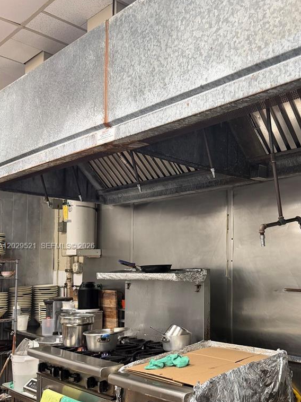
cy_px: 247
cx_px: 235
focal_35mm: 38
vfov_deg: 48.6
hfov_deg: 36.6
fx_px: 441
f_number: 1.78
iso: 200
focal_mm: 6.76
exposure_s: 1/60
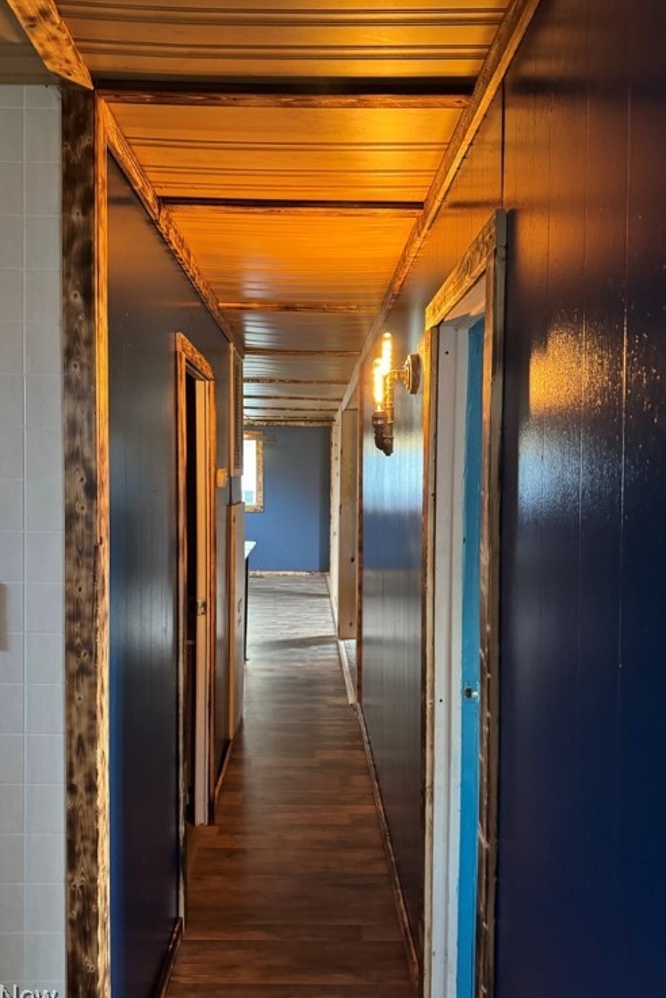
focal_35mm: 26
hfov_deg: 49.6
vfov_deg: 69.4
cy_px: 506
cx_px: 313
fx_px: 721
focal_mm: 6.76
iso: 800
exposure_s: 1/60
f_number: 1.78
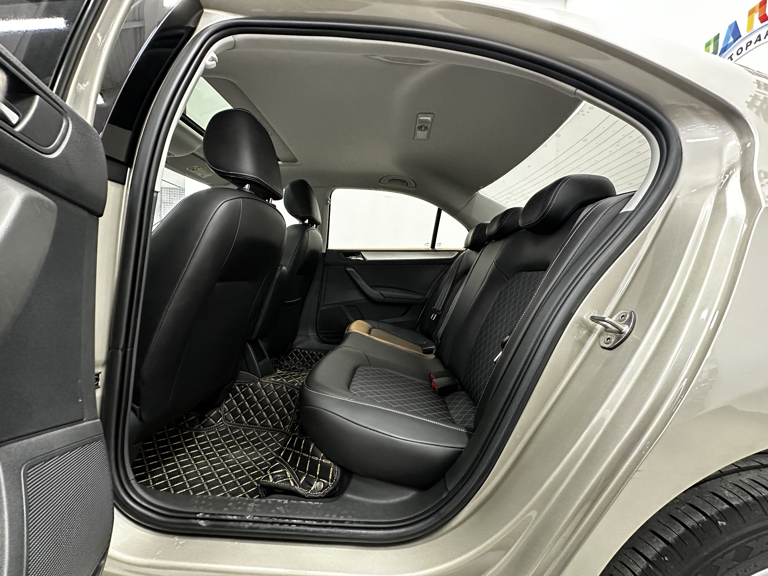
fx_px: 311
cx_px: 384
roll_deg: -3.0
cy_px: 288
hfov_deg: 102.1
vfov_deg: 85.7
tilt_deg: -2.0
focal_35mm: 14
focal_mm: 2.22
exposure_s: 1/50
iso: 800
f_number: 2.2
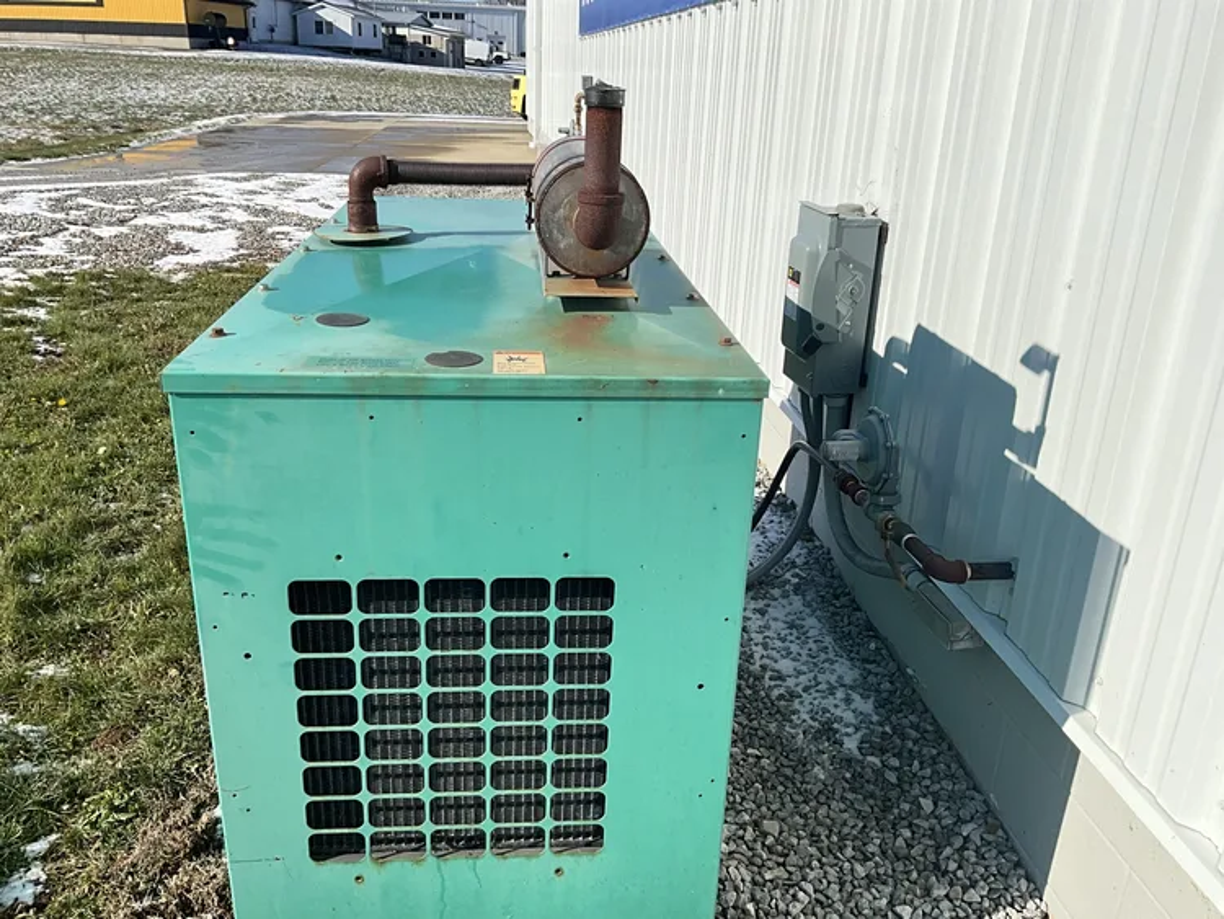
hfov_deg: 61.6
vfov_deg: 48.3
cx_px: 612
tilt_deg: -20.6
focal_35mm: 29
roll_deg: -1.8
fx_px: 1026
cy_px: 460
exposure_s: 1/2801
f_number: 1.8
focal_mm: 3
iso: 25
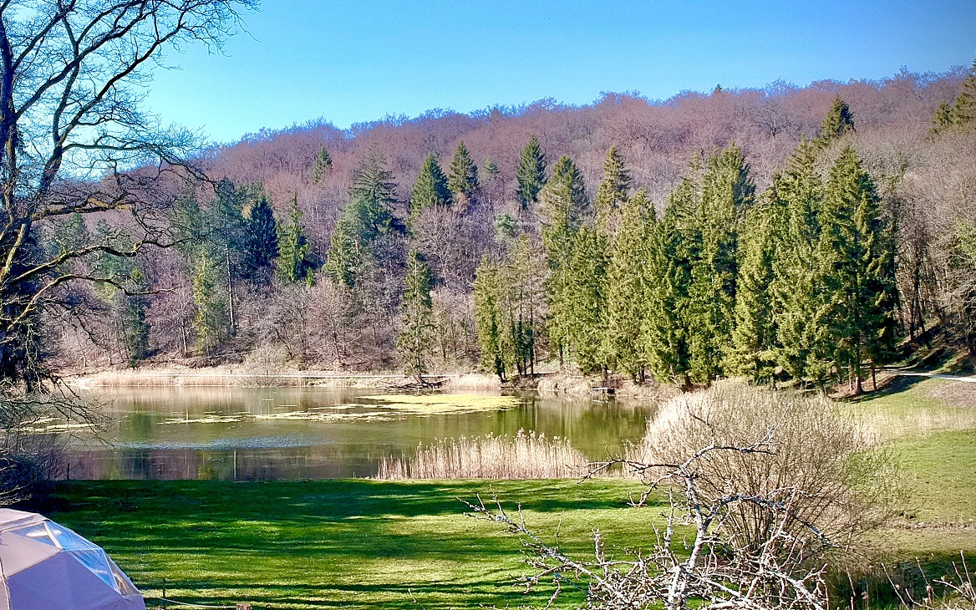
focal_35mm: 45
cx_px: 283
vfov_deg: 28.5
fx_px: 1197
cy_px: 358
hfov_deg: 43.4
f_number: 2.6
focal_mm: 4.49
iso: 100
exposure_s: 1/640
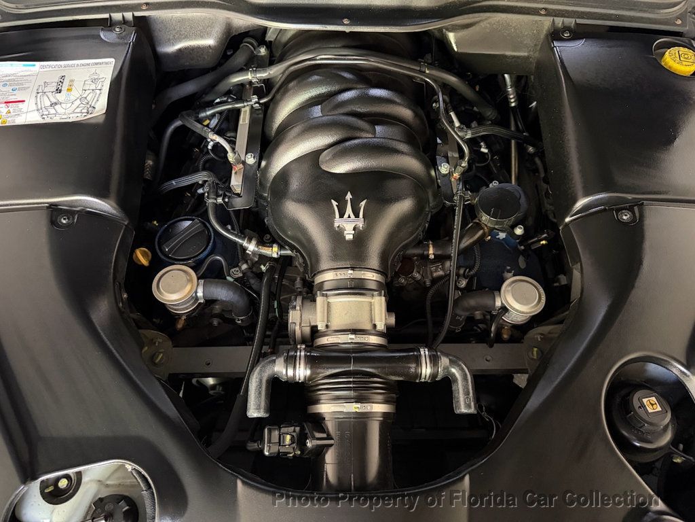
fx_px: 482
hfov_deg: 71.6
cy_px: 261
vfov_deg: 56.8
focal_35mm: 24
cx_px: 348
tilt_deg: -60.2
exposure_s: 1/30
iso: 1000
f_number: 1.78
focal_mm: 6.76
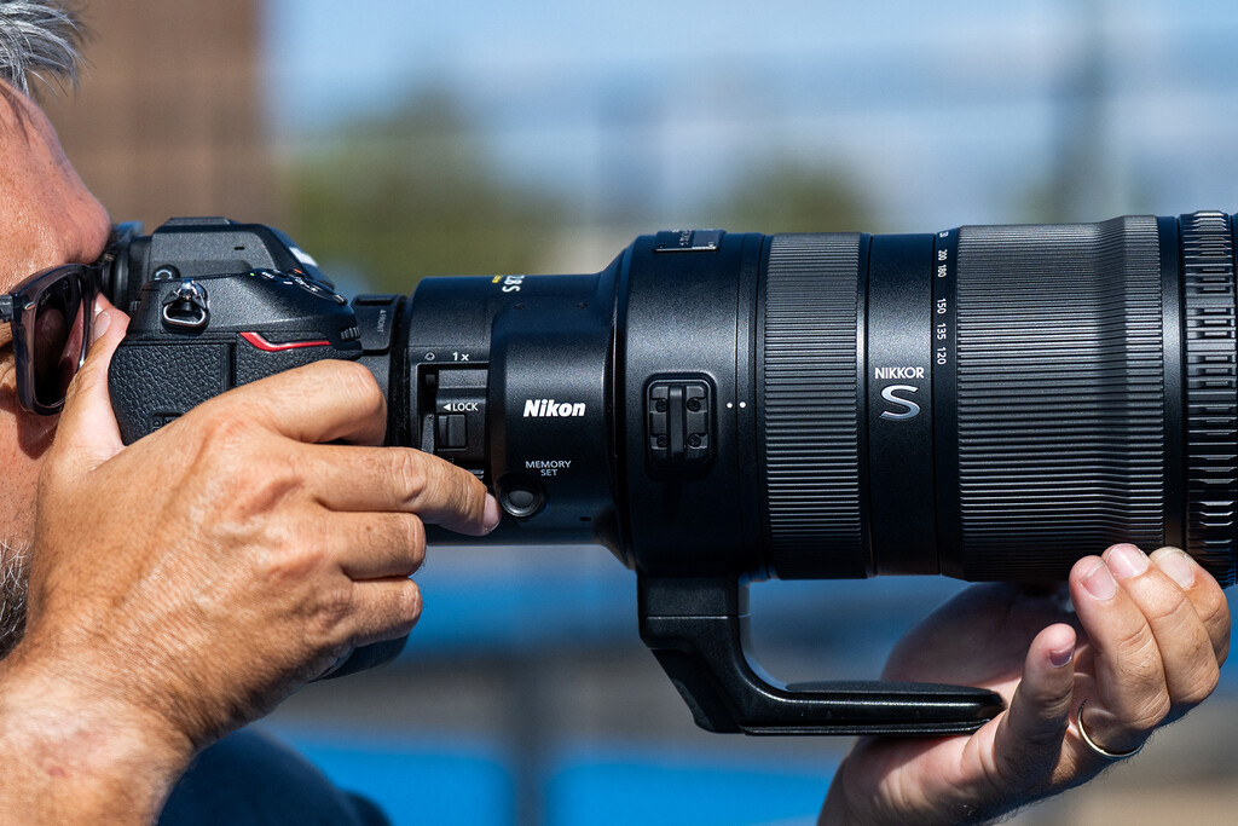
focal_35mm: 119
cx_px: 614
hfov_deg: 17.3
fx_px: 4077
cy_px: 410
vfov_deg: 11.6
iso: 500
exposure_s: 1/12800
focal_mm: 70
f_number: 2.8
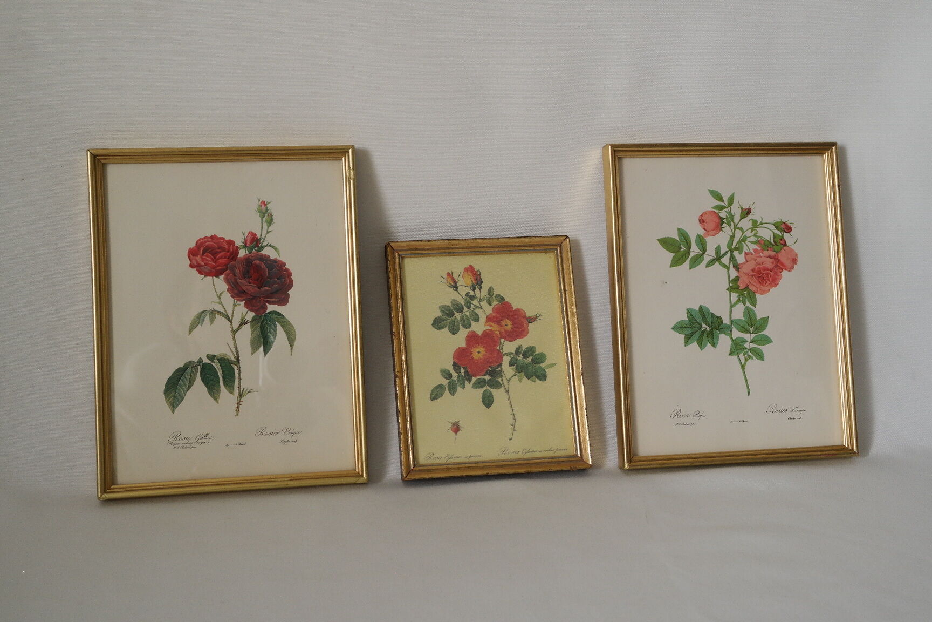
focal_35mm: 43
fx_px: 1113
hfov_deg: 45.4
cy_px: 311
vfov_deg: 31.2
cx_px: 466
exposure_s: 1/30
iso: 800
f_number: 5.6
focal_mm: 28
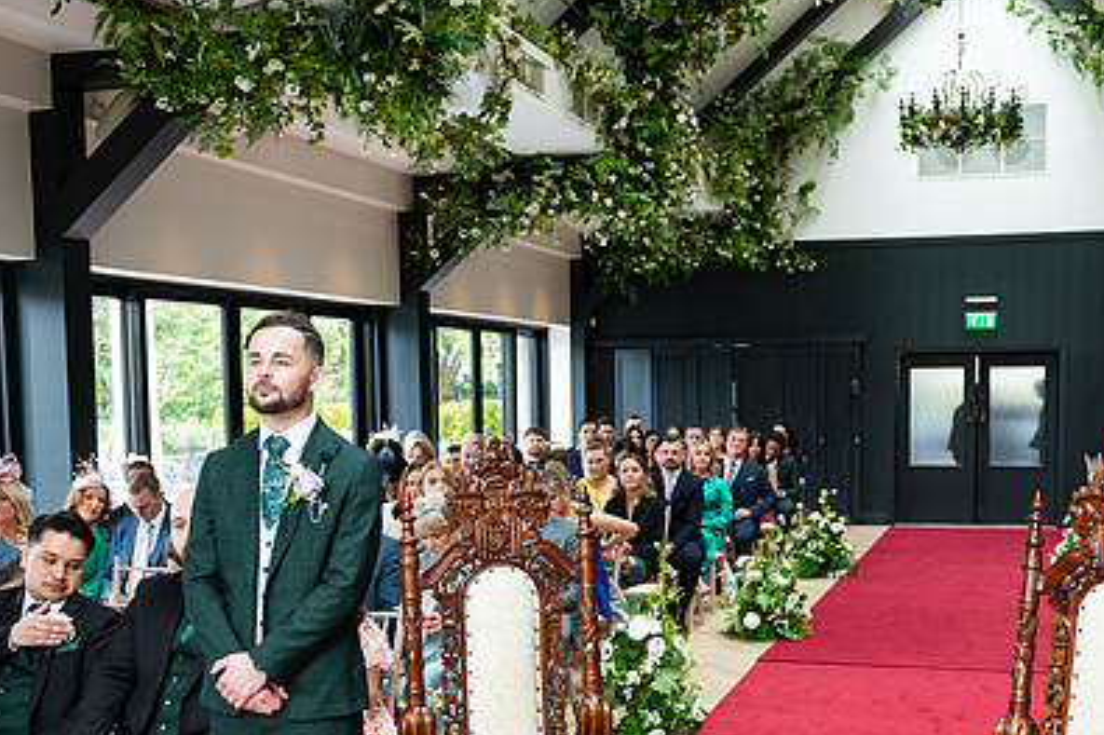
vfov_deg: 28.3
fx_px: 1441
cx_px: 654
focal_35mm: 47
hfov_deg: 41.8
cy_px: 521
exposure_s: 1/200
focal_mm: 32
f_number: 3.5
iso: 400
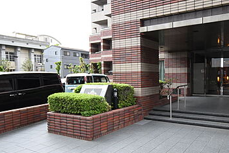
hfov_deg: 59.5
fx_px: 187
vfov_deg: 44.2
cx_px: 172
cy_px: 90
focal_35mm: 29
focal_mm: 11.5
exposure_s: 1/100
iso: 800
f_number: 5
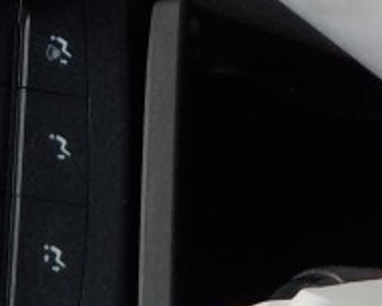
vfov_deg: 7.8
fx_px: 2227
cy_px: 68
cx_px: 213
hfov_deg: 9.8
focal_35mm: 197
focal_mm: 4.1
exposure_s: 1/100
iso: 125
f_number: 3.3
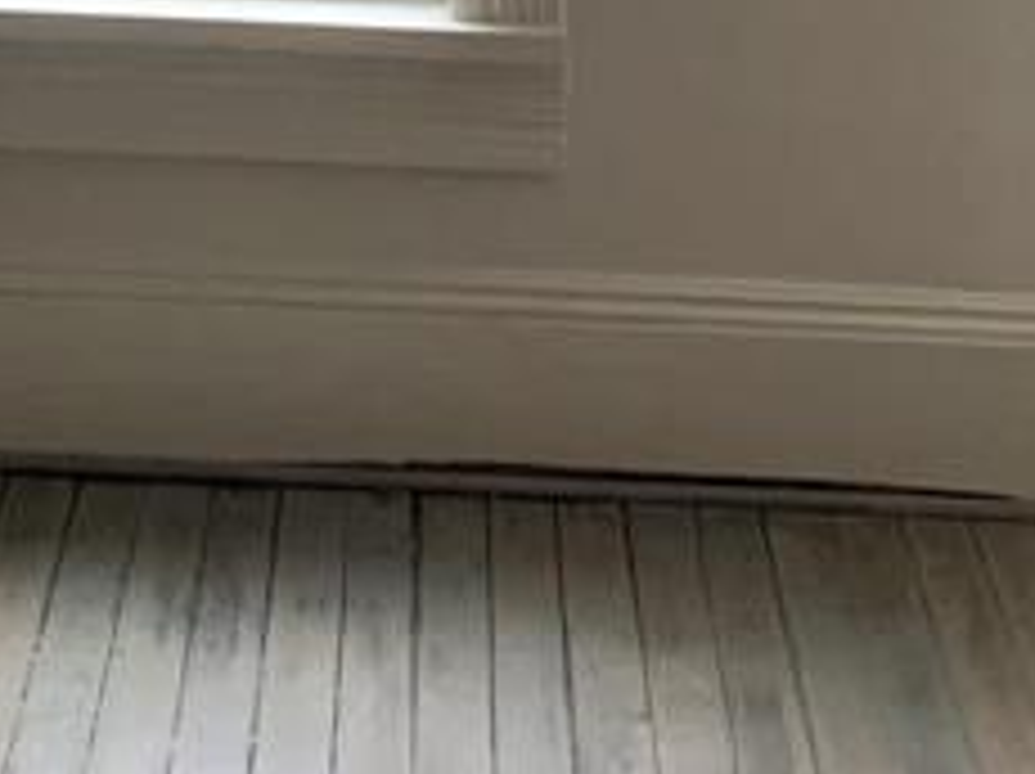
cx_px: 207
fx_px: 3465
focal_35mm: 116
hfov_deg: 16.9
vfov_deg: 11.3
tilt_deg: +1.2
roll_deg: -1.8
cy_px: -878
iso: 125
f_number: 1.8
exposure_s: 1/60
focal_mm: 4.25
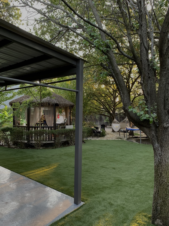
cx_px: 84
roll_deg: +1.3
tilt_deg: +6.3
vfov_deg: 67.3
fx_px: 169
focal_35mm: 26
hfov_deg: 53.1
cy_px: 113
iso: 160
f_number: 1.8
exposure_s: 1/60
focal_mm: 4.25
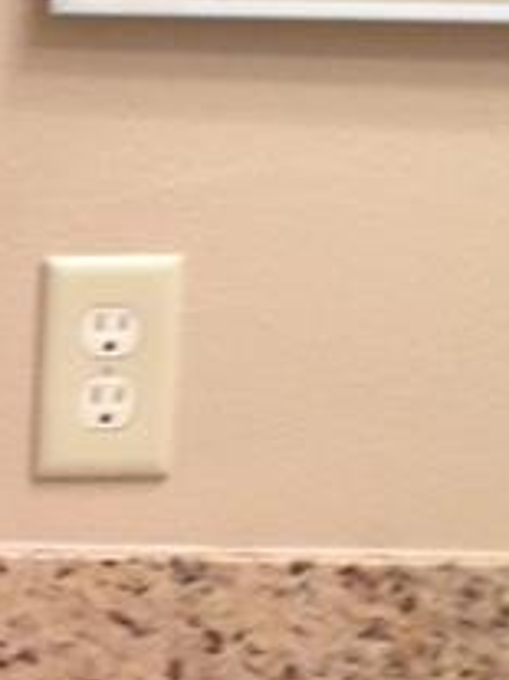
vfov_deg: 10.1
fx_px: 3749
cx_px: -660
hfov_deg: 7.3
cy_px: 966
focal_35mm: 191
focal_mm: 4.12
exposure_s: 1/20
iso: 100
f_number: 2.4
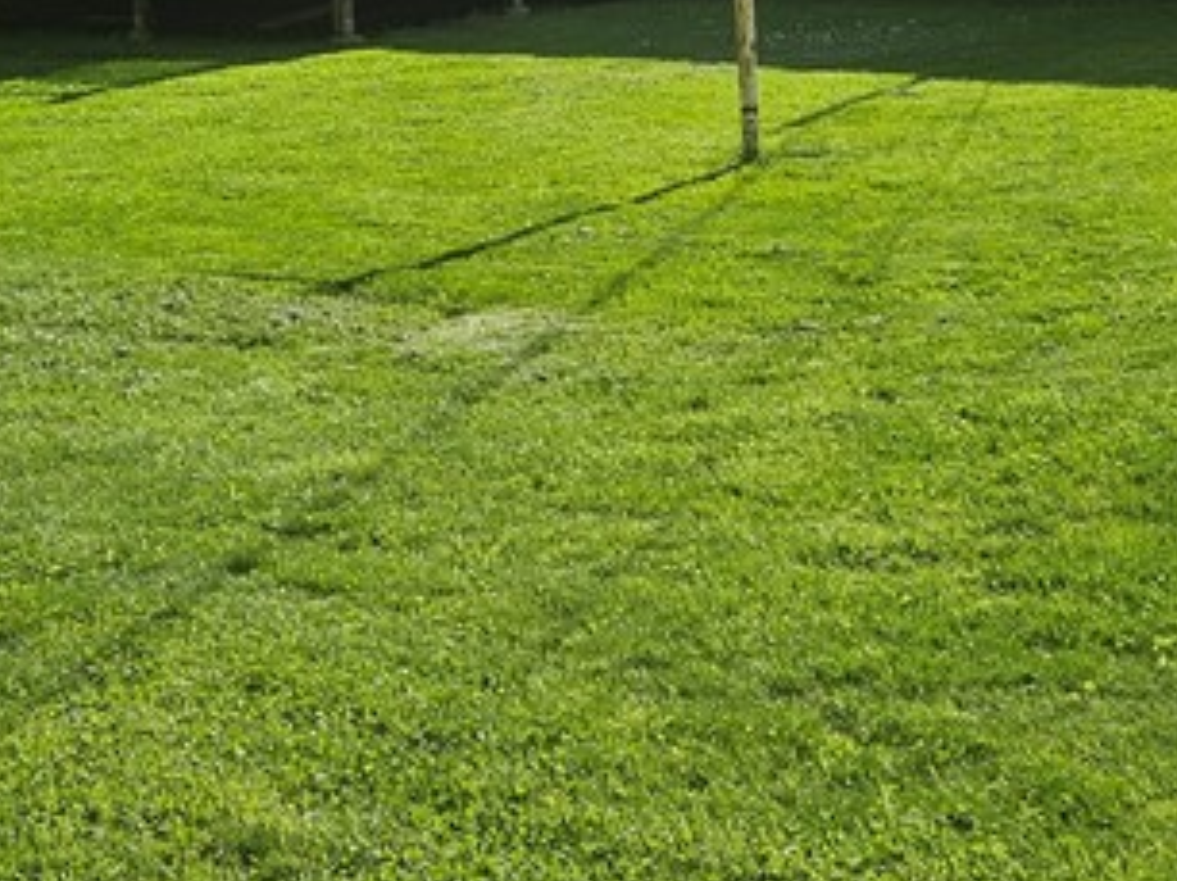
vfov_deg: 18.4
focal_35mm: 77
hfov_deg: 25.4
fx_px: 2616
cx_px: 565
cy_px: -73
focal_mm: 5.4
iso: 25
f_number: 1.8
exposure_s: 1/2450
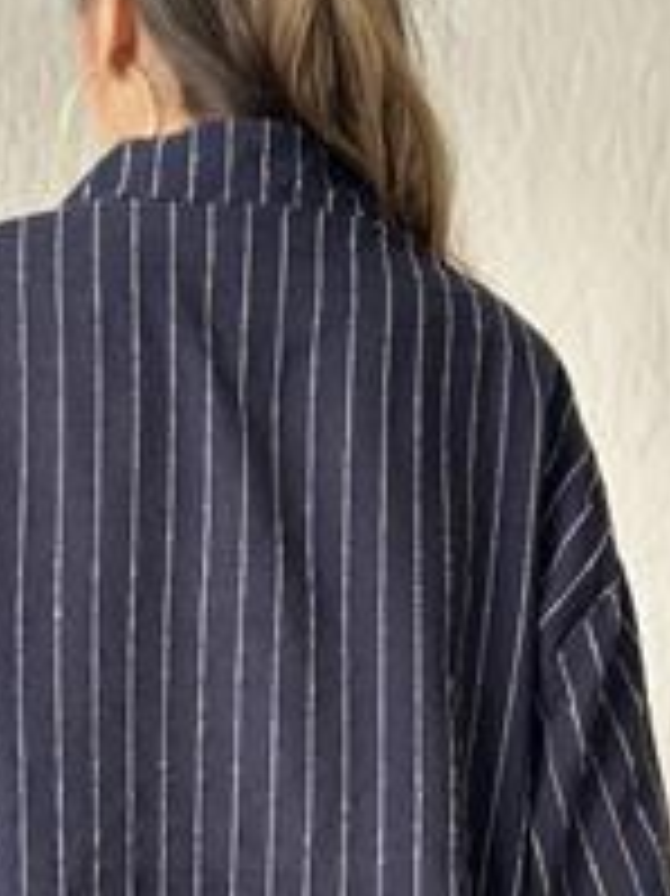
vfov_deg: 18.5
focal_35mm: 103
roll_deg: +0.1
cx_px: 184
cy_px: 923
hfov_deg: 14.3
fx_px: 2661
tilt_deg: -0.4
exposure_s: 1/60
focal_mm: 6.86
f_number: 1.78
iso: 160
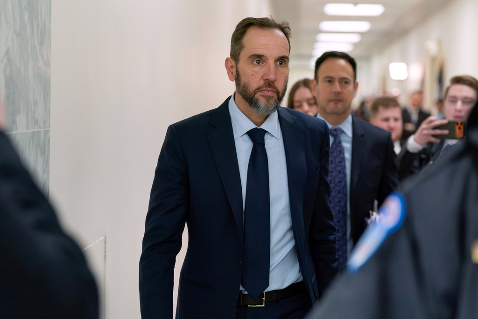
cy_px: 160
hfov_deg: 25.7
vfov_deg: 17.3
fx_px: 1049
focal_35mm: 79
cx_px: 239
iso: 2500
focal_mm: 79
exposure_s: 1/320
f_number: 3.2
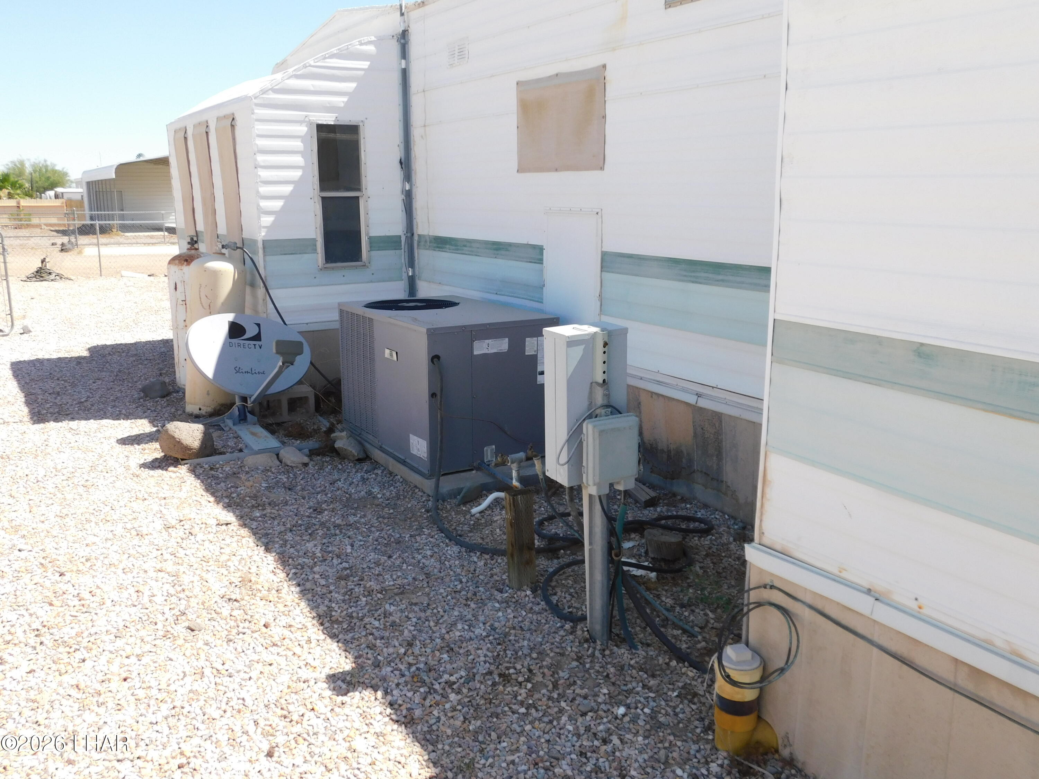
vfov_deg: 46.8
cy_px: 390
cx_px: 520
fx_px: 900
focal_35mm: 30
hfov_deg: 60.0
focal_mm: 5.3
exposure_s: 1/800
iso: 125
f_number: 3.2
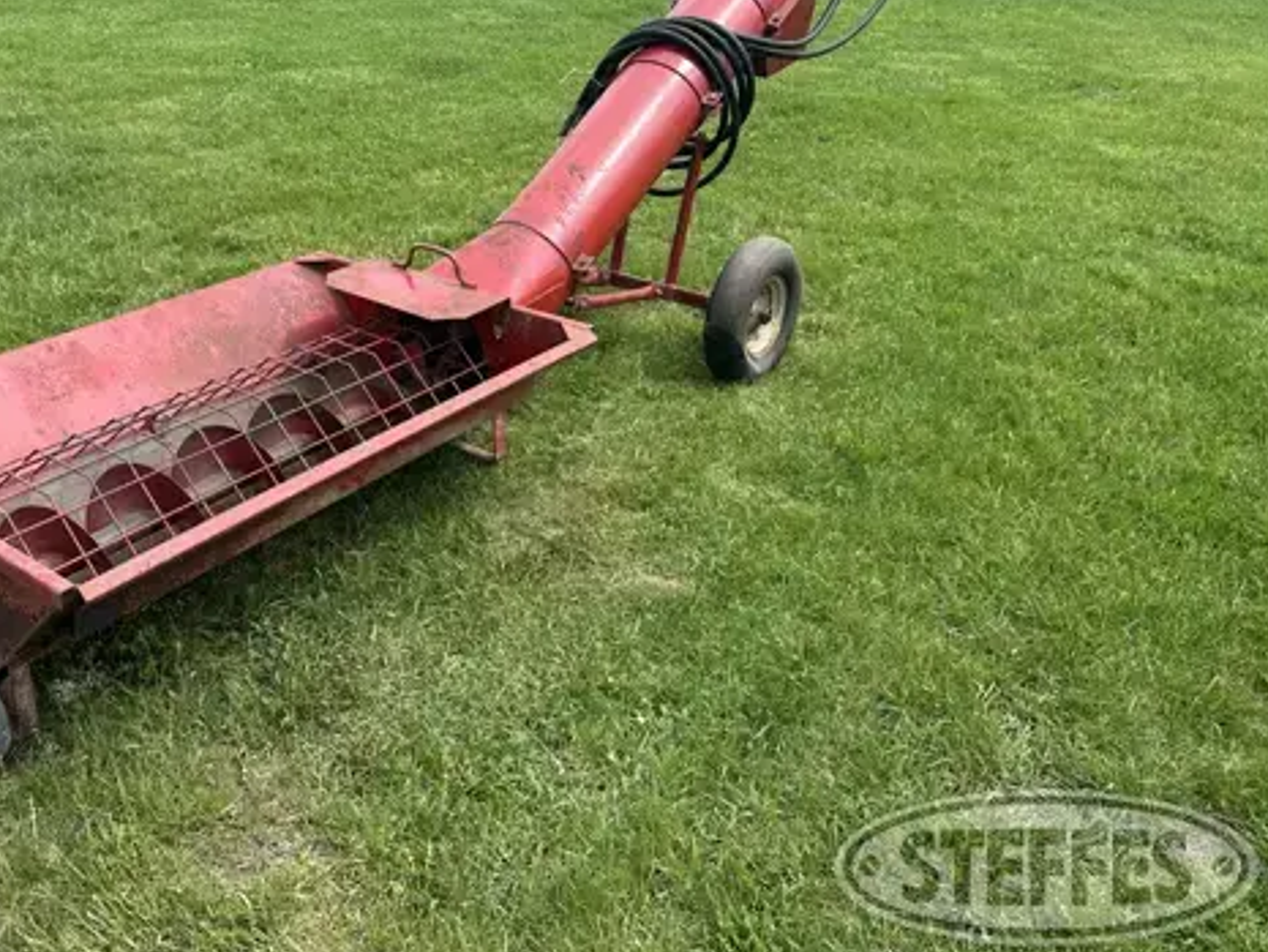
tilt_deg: -20.8
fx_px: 1209
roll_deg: -2.1
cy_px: 322
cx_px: 444
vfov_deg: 42.4
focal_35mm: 33
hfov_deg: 54.4
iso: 80
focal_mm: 6.86
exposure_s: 1/1587
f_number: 1.78
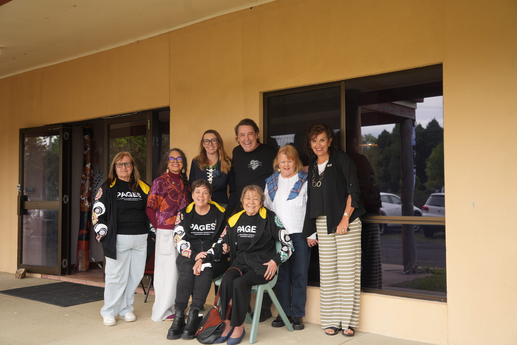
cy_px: 172
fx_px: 531
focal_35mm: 37
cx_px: 258
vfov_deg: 35.9
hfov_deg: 51.9
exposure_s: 1/125
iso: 125
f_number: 4.5
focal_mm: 37
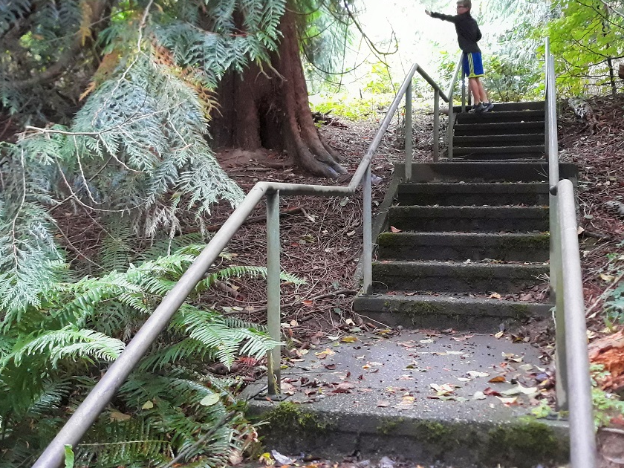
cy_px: 195
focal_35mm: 40
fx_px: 721
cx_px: 365
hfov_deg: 46.6
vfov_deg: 35.9
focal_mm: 3.7
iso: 400
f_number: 1.7
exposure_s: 1/24
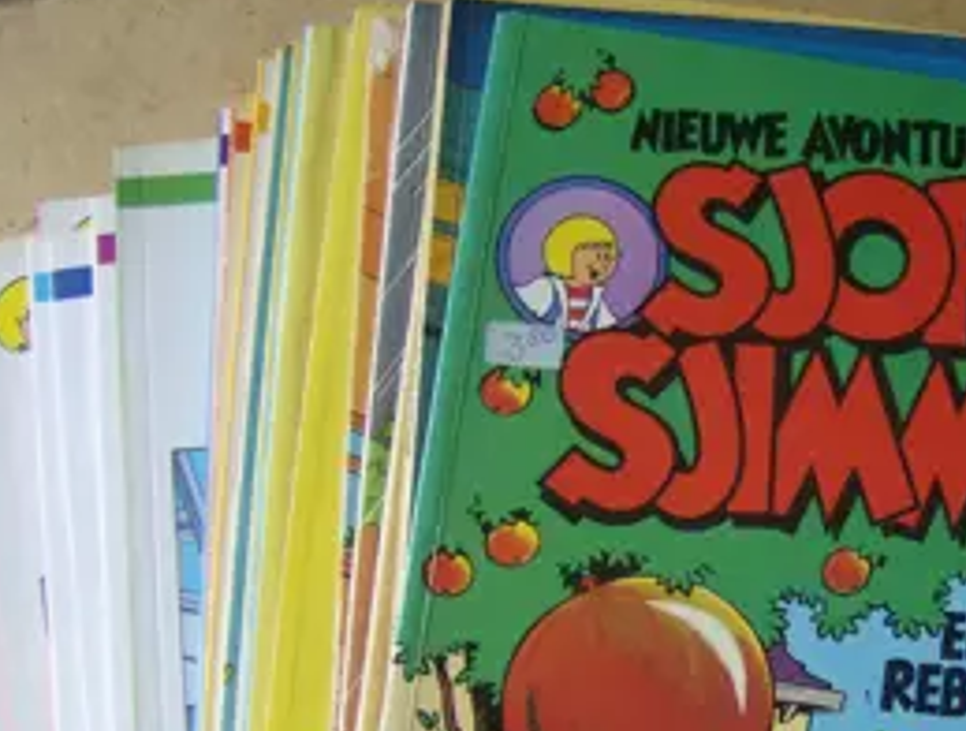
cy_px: 645
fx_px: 1848
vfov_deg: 21.9
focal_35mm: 66
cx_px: 738
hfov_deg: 28.8
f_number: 2.8
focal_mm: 6
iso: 173
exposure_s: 1/64
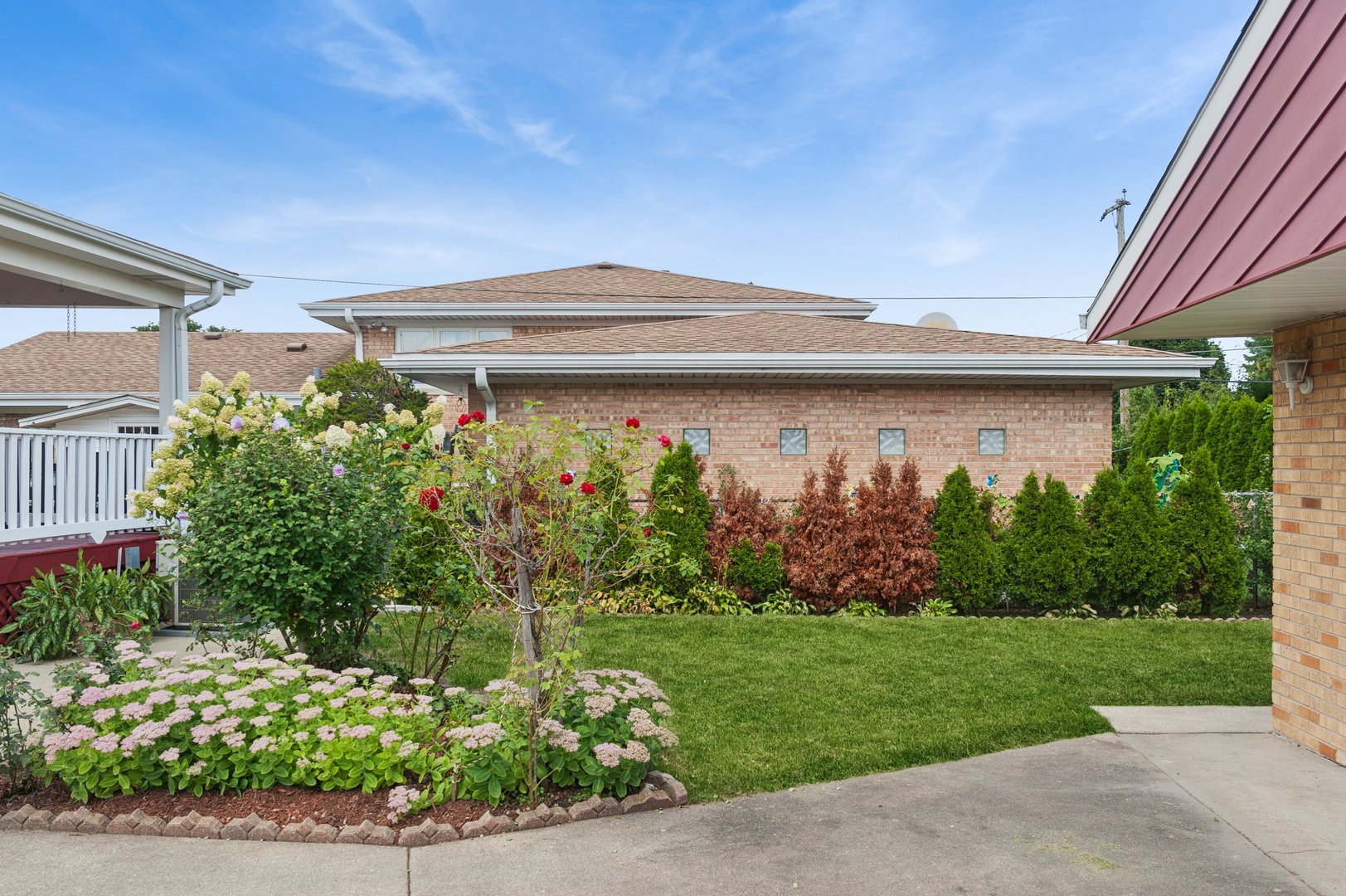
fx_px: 1158
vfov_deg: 42.3
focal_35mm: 31
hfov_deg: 60.3
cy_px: 448
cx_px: 673
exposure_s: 1/400
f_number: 8
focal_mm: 31
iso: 400
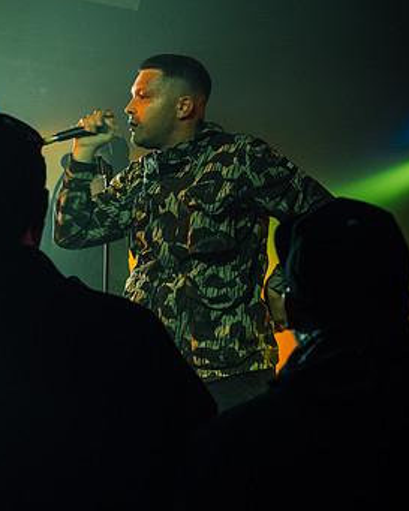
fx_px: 1422
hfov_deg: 16.3
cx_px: 112
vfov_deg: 20.4
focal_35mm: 94
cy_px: 232
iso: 1600
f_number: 3.2
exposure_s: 1/60
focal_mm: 36.5
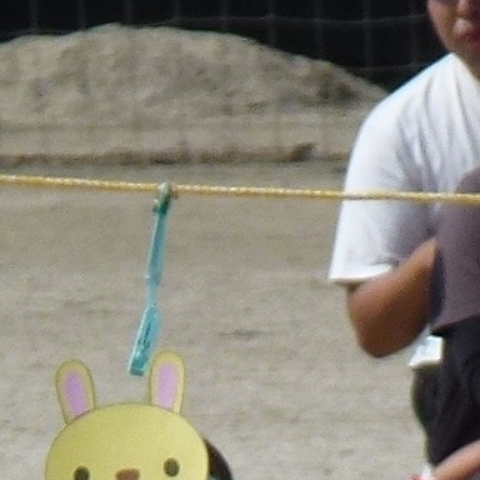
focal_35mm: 2121
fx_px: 33274
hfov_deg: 0.8
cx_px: 178
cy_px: 901
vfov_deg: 0.8
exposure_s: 1/1000
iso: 100
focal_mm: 54.5
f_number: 5.7
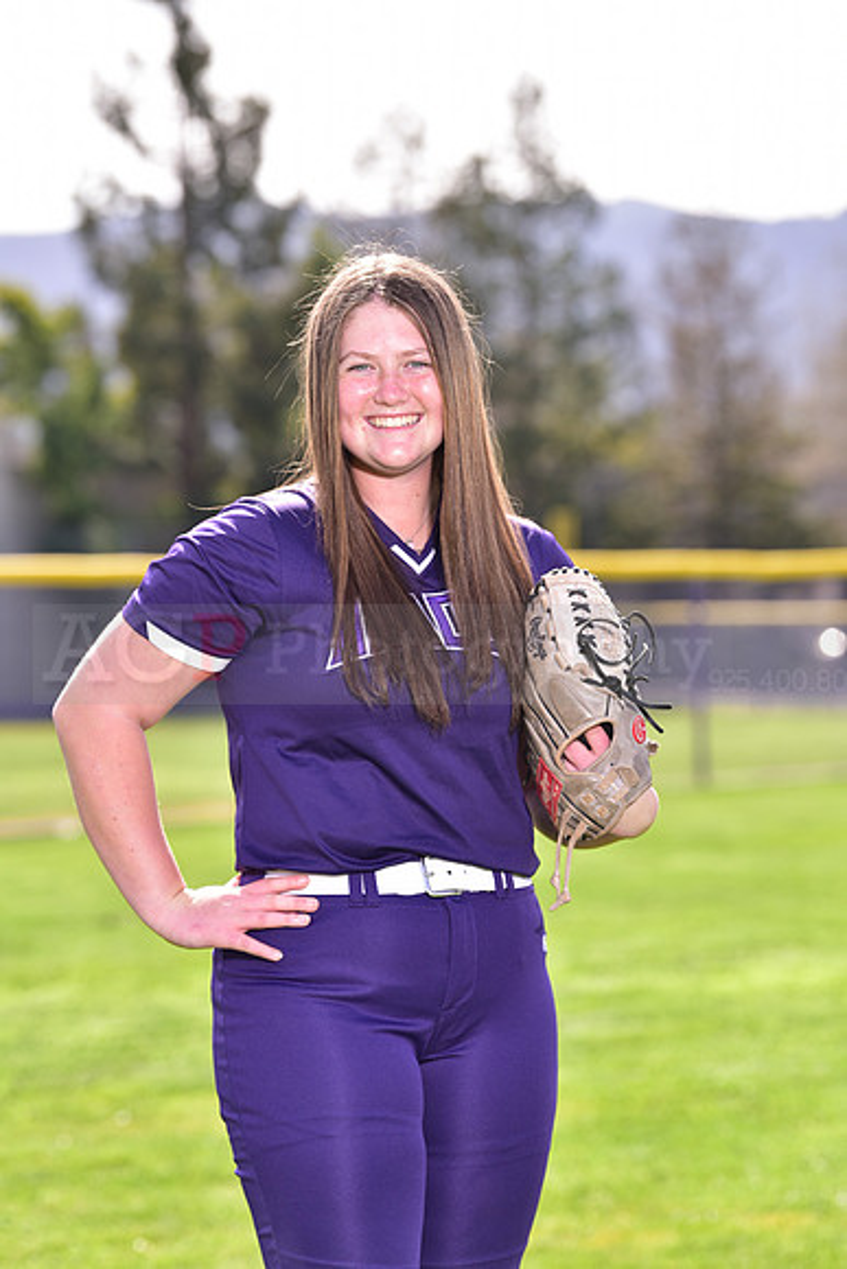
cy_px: 634
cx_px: 424
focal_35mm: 155
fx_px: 5467
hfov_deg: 8.9
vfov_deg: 13.2
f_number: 5
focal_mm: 155
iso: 100
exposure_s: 1/250
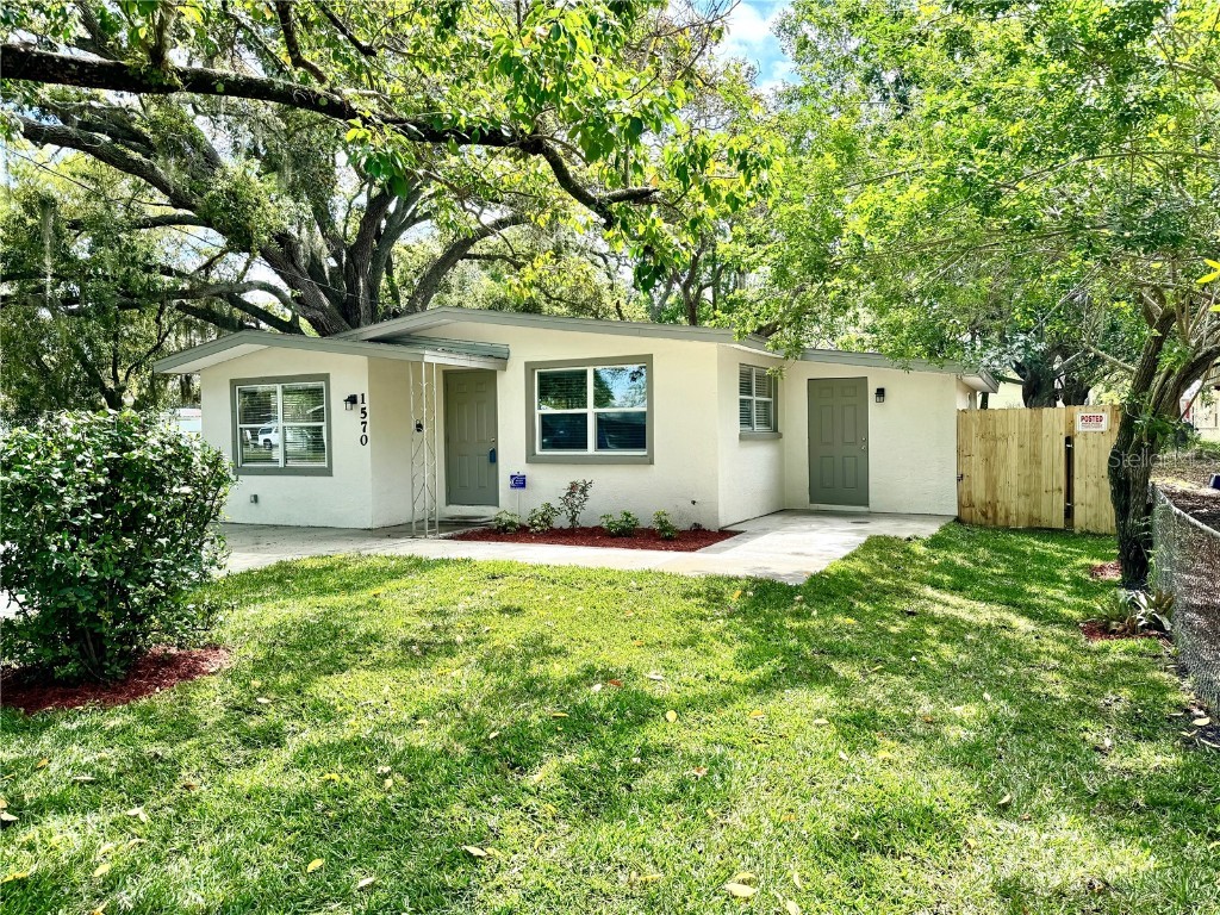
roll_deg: +0.3
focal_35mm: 24
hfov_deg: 71.6
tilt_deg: -0.6
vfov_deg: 56.8
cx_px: 610
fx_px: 846
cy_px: 458
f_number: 1.78
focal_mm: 6.86
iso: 80
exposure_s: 1/1010
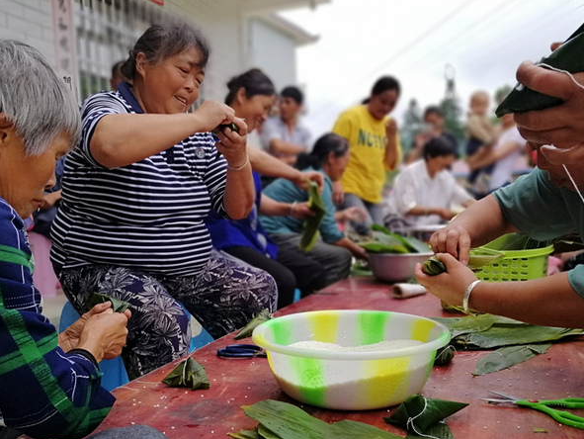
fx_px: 557
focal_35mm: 33
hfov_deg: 55.3
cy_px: 261
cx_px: 291
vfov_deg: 42.8
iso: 160
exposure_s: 1/900
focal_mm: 3.81
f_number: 2.2
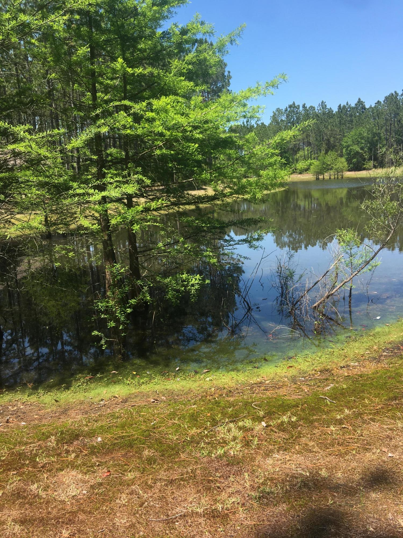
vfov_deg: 61.7
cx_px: 202
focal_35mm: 29
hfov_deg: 48.2
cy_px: 269
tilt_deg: -10.8
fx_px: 450
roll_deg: +2.4
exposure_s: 1/818
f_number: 2.2
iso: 25
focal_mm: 4.15
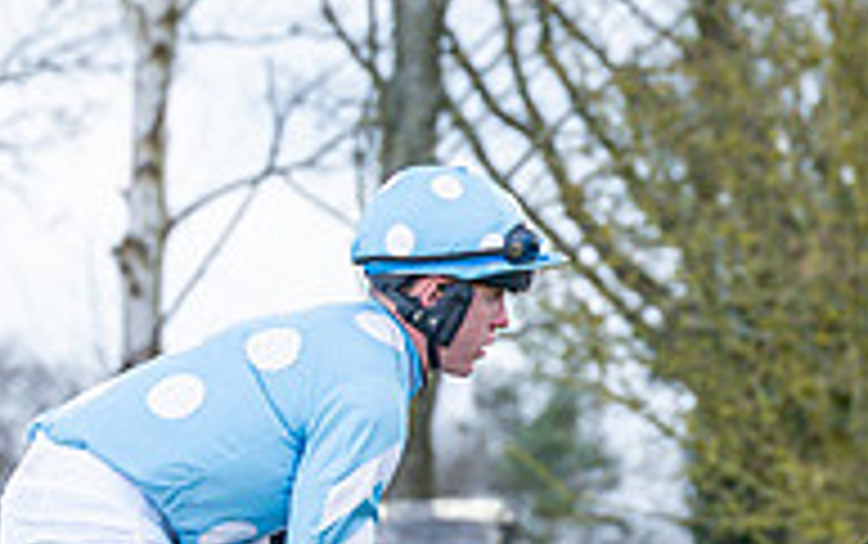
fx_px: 14348
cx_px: 253
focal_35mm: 606
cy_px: 1000
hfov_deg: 3.5
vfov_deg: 2.2
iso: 500
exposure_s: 1/1000
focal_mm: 103
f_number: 4
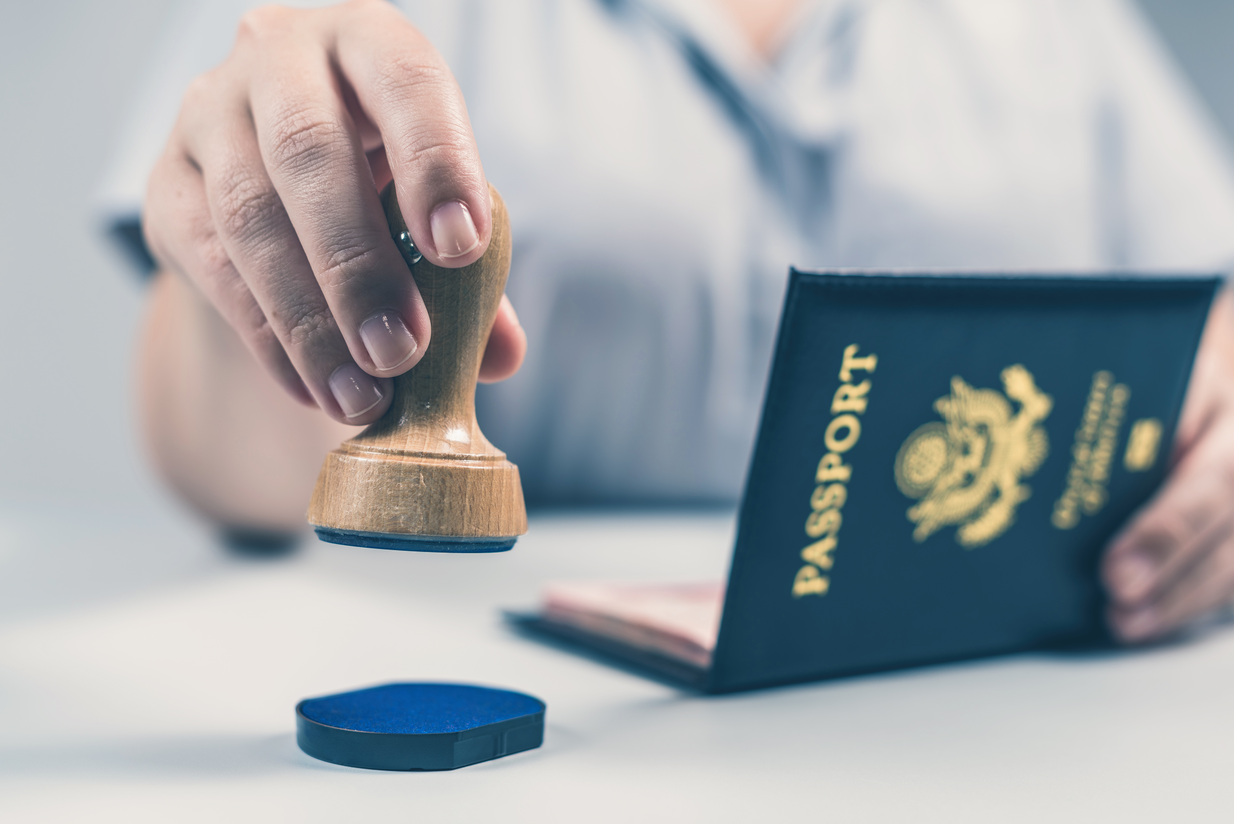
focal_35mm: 50
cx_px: 617
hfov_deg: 39.6
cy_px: 412
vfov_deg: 27.0
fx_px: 1714
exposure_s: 1/60
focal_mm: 50
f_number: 3.5
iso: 31
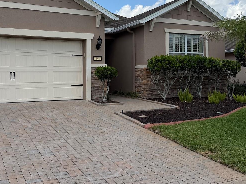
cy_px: 69
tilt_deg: +2.5
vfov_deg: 36.6
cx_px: 95
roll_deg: +0.7
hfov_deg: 47.5
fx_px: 277
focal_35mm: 39
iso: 100
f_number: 1.78
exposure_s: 1/5319
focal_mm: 6.76
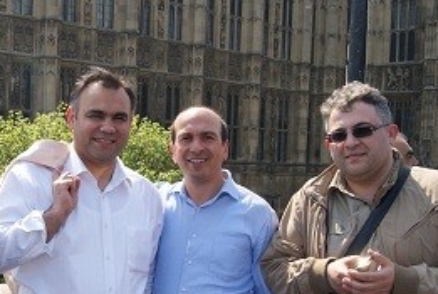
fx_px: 756
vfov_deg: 21.8
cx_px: -22
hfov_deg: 29.7
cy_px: 229
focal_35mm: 62
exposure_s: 1/125
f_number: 10
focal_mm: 18
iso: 100
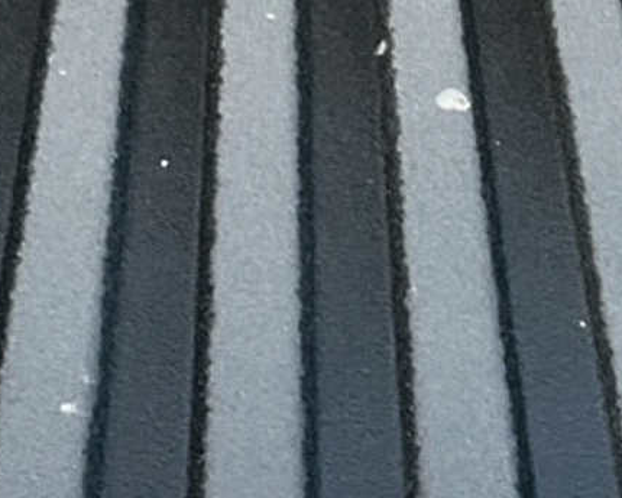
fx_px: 2007
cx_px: 441
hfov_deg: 17.5
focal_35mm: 109
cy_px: -81
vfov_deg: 13.8
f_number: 1.8
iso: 40
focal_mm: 3
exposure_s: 1/60
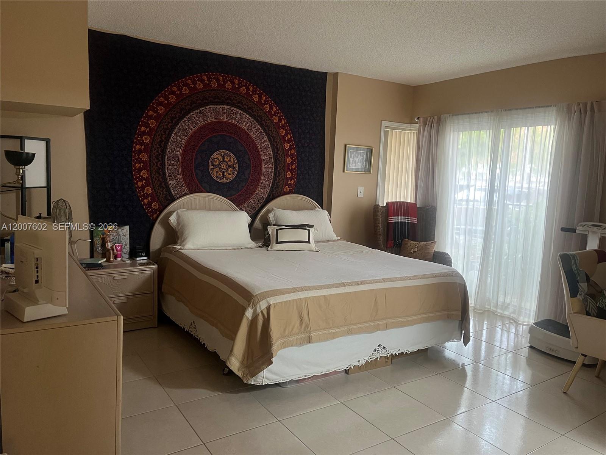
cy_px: 228
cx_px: 303
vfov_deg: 53.1
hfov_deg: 67.3
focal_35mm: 26
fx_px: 455
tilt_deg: -7.1
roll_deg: -1.9
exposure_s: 1/60
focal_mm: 5.1
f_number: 1.6
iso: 320
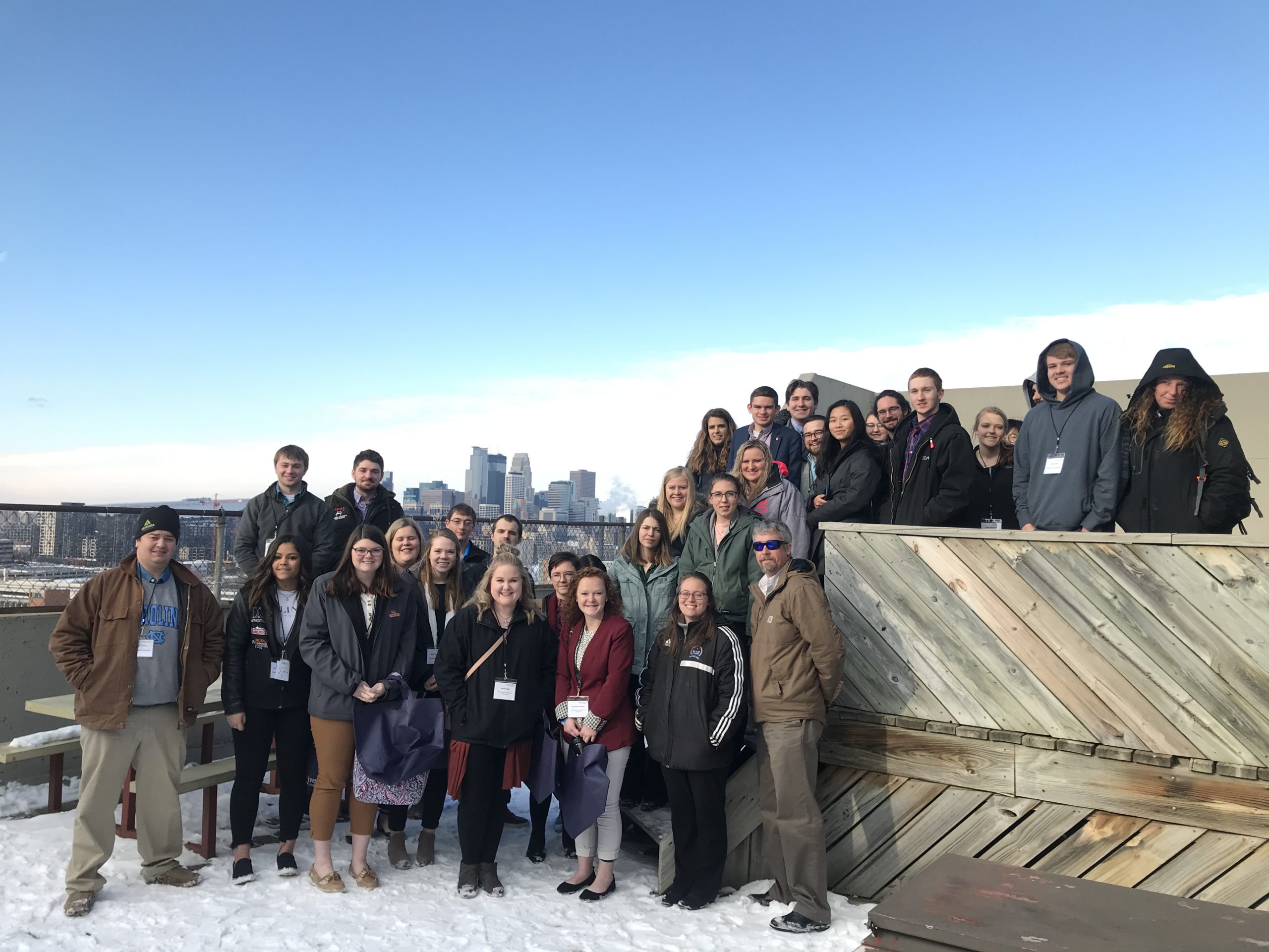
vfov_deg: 49.7
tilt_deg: +4.7
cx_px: 634
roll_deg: -2.3
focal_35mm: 28
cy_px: 476
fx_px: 1026
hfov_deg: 63.4
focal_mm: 3.99
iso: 20
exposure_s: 1/714
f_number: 1.8
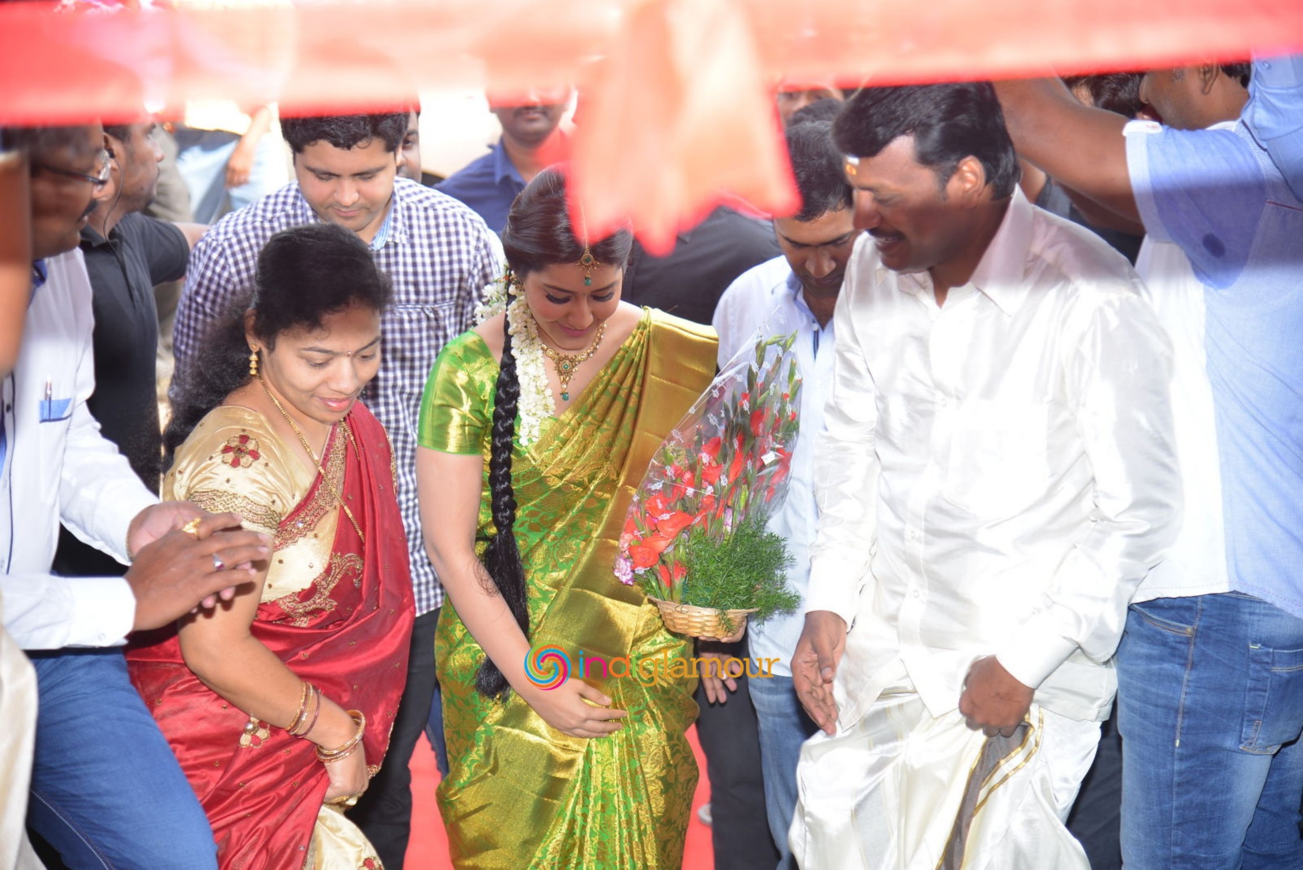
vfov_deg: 17.5
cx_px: 652
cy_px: 435
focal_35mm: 78
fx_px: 2824
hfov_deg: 26.0
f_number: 4
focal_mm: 78
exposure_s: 1/125
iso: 200
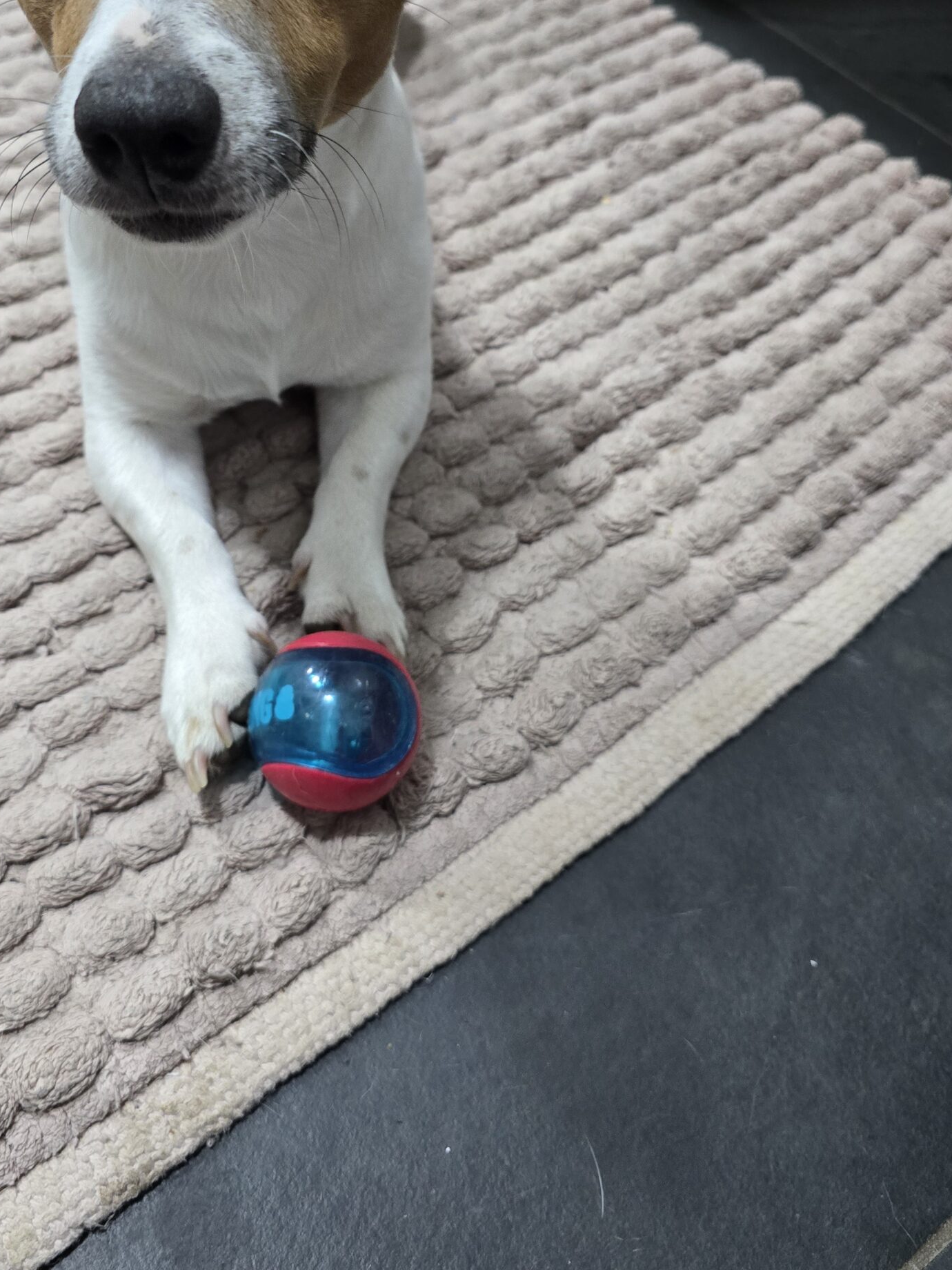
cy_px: 431
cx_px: 368
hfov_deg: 43.9
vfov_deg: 55.7
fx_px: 1173
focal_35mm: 32
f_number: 1.7
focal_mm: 6.3
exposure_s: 1/100
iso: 640
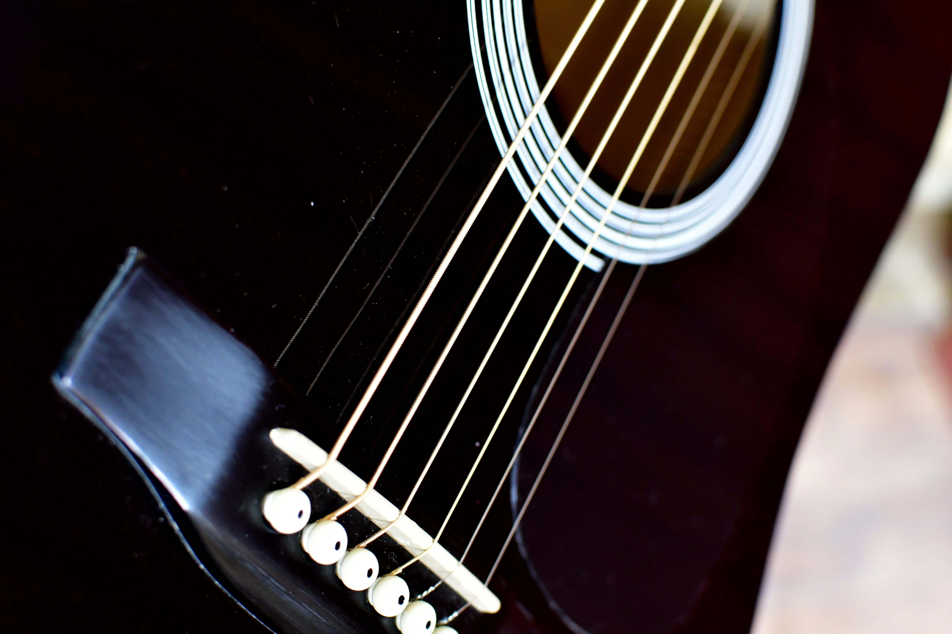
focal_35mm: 52
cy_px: 317
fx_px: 1388
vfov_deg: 25.8
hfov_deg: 37.9
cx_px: 476
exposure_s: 1/8
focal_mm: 35
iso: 1600
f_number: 3.5
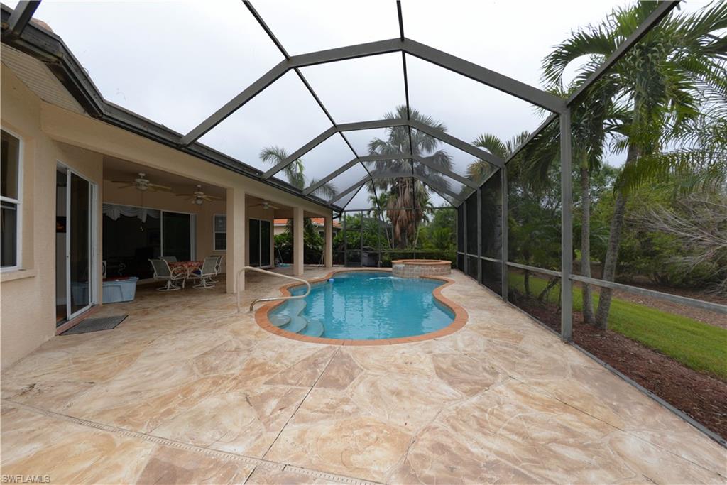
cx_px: 364
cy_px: 242
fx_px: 323
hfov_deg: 96.7
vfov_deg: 73.8
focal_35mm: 16
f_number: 11
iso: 400
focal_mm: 16
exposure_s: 1/200
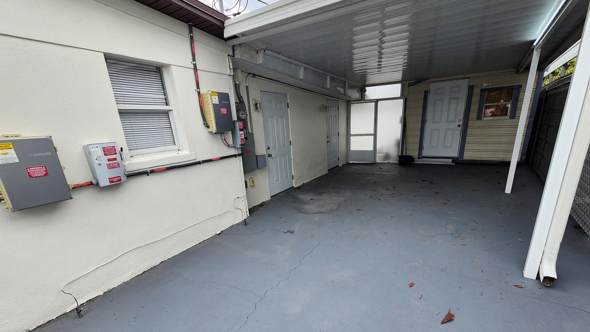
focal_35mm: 15
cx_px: 299
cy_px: 200
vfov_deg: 69.8
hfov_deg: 103.0
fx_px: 235
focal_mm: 1.74
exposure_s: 1/465
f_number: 2.2
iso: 40
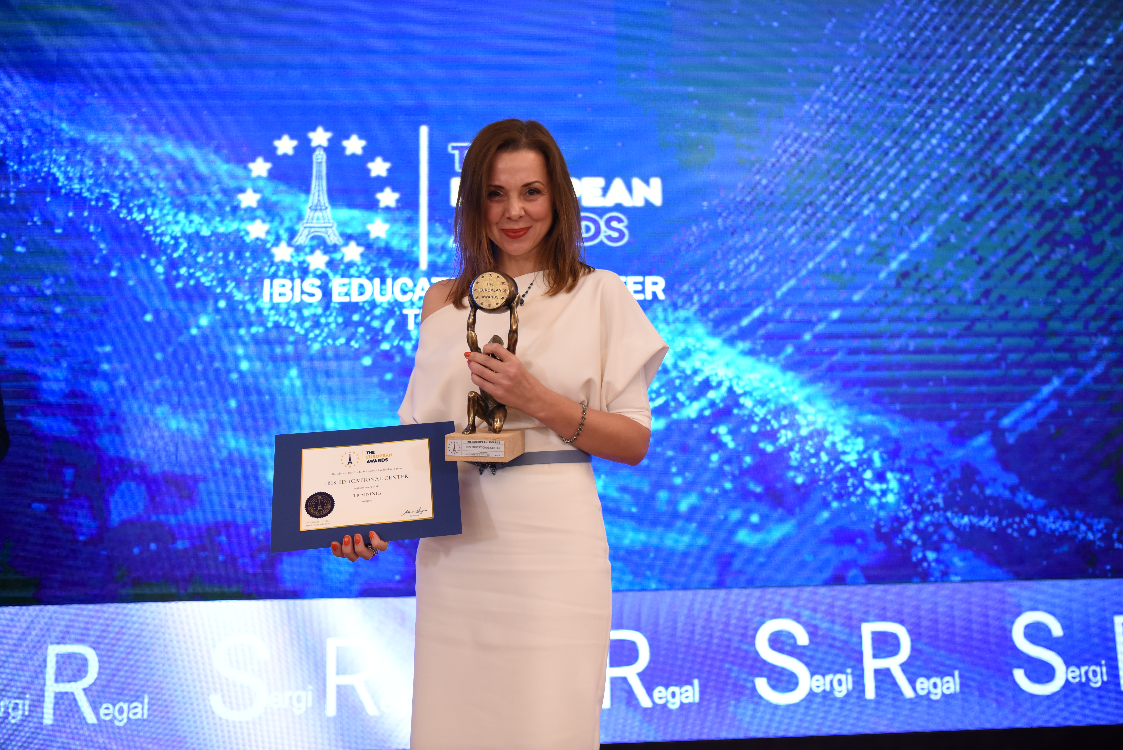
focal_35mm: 32
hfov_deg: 58.7
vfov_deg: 41.1
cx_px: 562
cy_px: 375
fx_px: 999
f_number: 2.8
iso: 2000
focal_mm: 32
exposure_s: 1/500
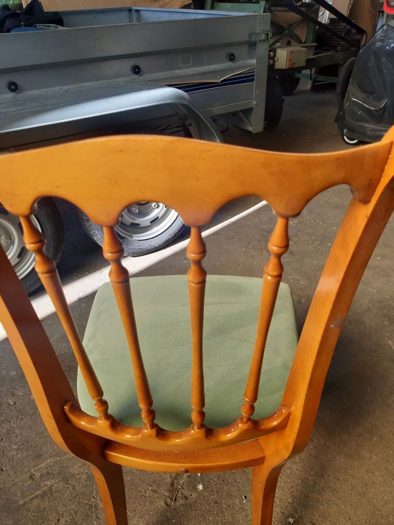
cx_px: 197
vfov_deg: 65.3
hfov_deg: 51.4
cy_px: 262
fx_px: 410
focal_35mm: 27
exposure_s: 1/124
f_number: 1.7
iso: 40
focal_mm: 3.93
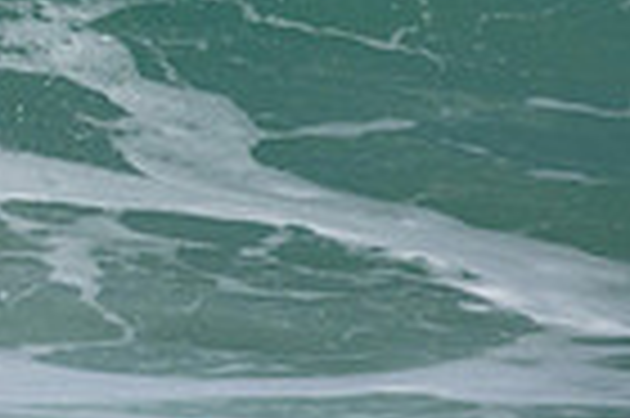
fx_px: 57944
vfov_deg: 0.4
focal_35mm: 3315
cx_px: -608
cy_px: -231
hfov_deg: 0.6
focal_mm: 800
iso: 2500
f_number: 11
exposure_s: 1/2000
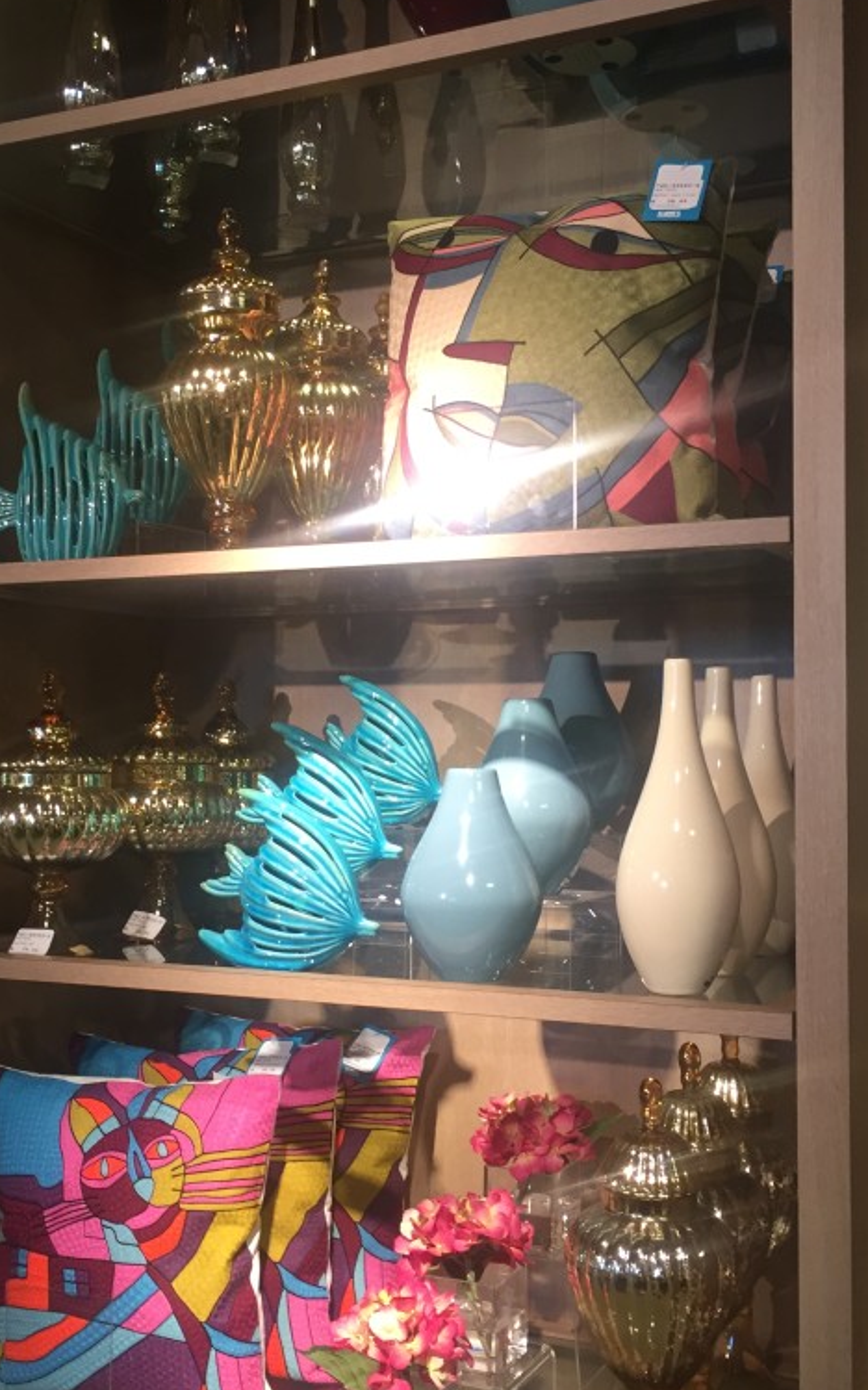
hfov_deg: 30.5
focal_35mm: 42
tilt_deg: +0.7
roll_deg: -0.7
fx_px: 1590
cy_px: 685
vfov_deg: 47.2
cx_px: 382
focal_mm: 4.15
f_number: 2.2
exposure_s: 1/30
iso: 40
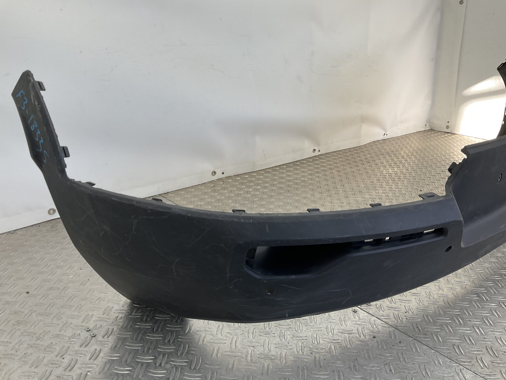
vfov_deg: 48.2
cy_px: 190
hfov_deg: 61.7
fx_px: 424
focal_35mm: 29
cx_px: 253
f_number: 1.8
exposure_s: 1/122
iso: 16
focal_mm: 3
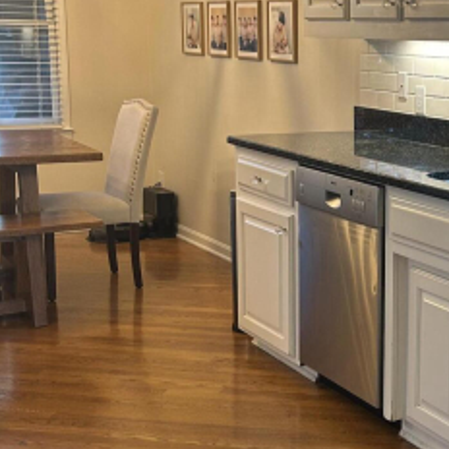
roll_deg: -2.3
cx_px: 463
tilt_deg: -10.2
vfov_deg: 26.1
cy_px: 216
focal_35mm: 66
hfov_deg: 24.7
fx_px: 969
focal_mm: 5.7
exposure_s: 1/60
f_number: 1.5
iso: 80
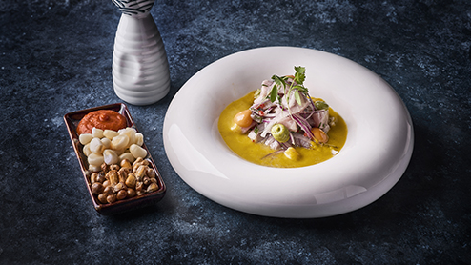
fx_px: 662
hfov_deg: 39.2
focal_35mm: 53
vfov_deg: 22.6
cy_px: 118
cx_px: 234
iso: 100
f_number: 11
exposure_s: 1/250
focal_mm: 50
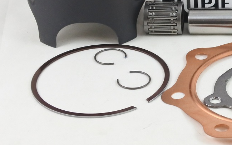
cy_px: -23
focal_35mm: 105
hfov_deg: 19.2
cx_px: 238
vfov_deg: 12.2
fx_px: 664
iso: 640
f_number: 4.2
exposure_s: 1/125
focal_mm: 15
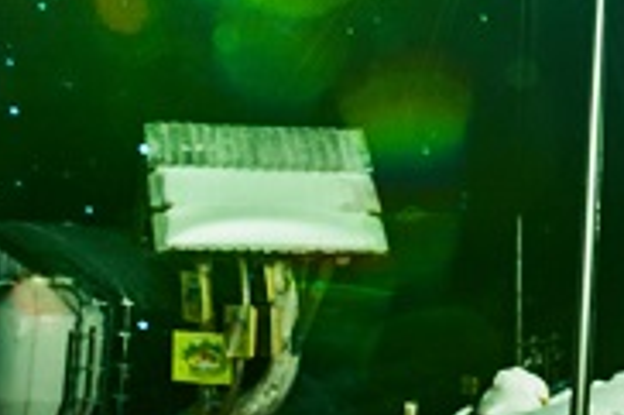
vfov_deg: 7.8
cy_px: -137
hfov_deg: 11.9
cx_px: 363
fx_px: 2996
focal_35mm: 173
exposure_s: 8
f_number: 10
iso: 100
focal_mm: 35
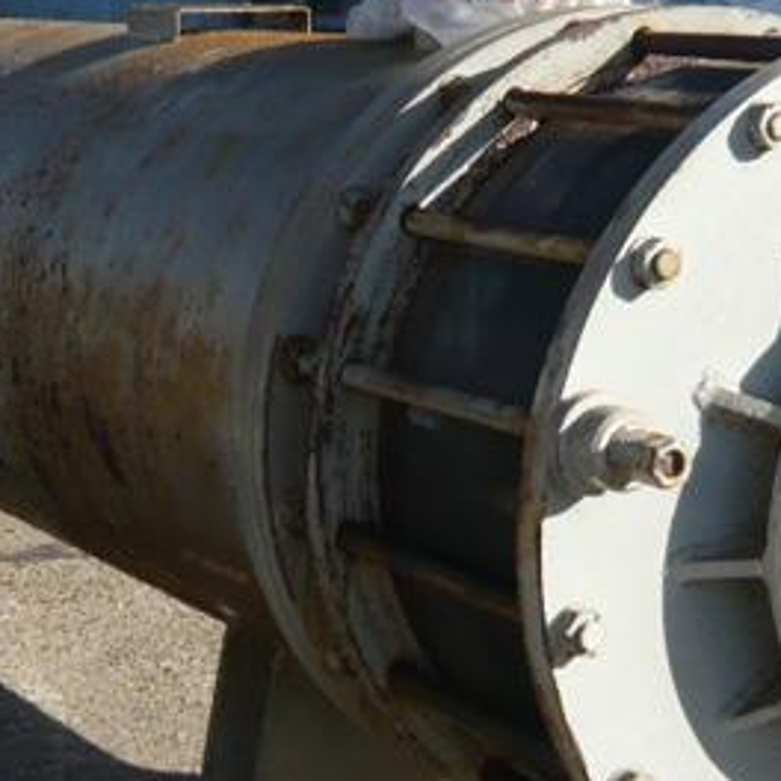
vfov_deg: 16.9
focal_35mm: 103
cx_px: 441
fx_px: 2629
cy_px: 476
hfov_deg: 16.9
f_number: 3
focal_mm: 5.2
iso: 100
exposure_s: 1/1000
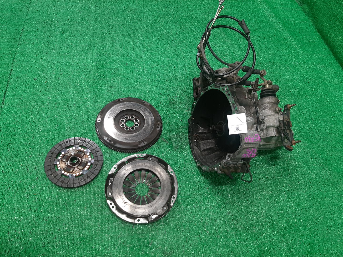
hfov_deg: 67.3
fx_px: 258
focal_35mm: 26
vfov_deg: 53.1
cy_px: 128
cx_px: 172
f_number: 1.7
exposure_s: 1/50
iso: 81
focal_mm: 3.93
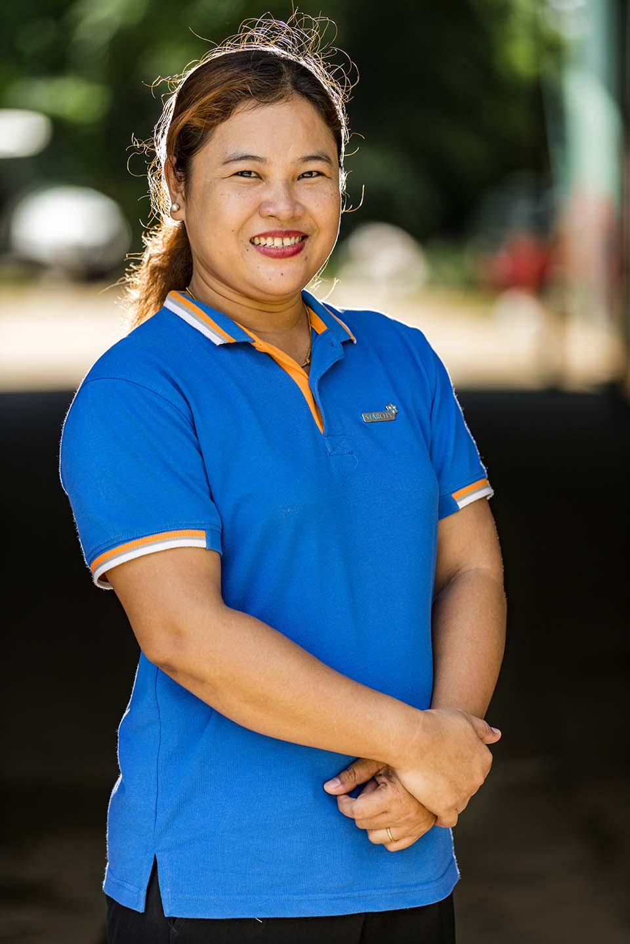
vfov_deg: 12.1
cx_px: 315
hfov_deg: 8.1
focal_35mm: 170
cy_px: 472
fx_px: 4462
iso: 100
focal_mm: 170
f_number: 2.8
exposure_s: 1/500
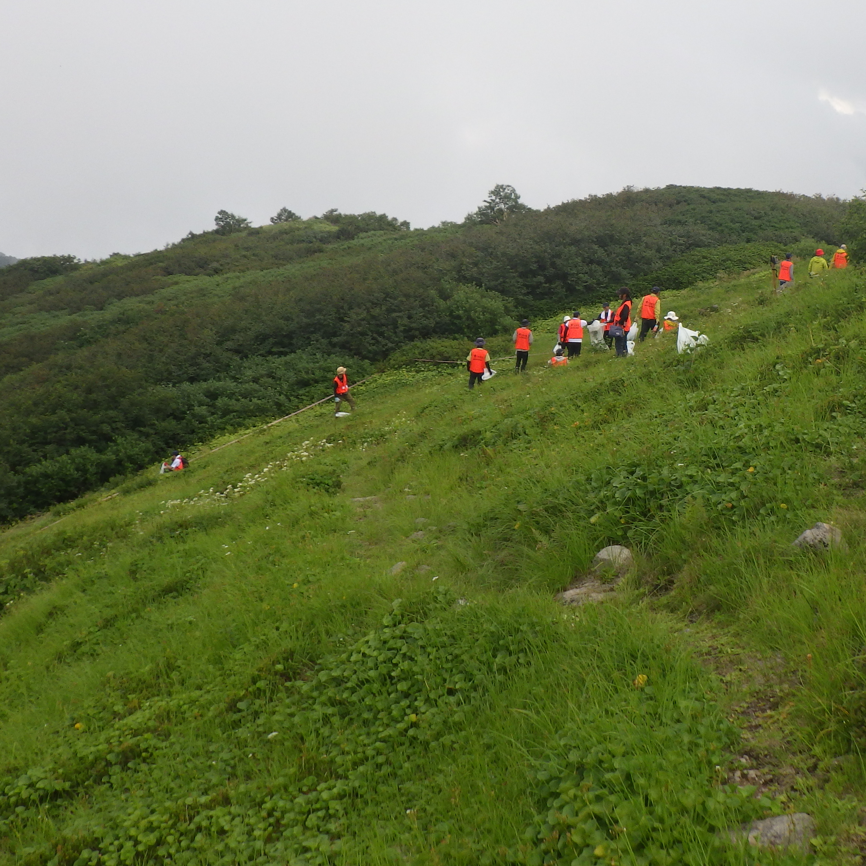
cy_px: 268
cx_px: 618
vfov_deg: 36.3
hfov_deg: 36.2
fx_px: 1302
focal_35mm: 46
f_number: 4.2
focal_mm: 5
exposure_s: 1/800
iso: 125
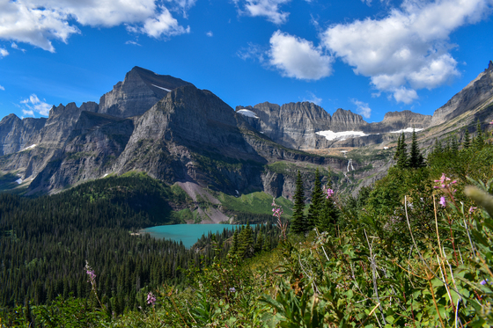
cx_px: 246
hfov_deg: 67.4
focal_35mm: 27
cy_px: 164
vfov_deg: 47.9
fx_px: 370
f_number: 10
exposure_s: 1/400
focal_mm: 18
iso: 200
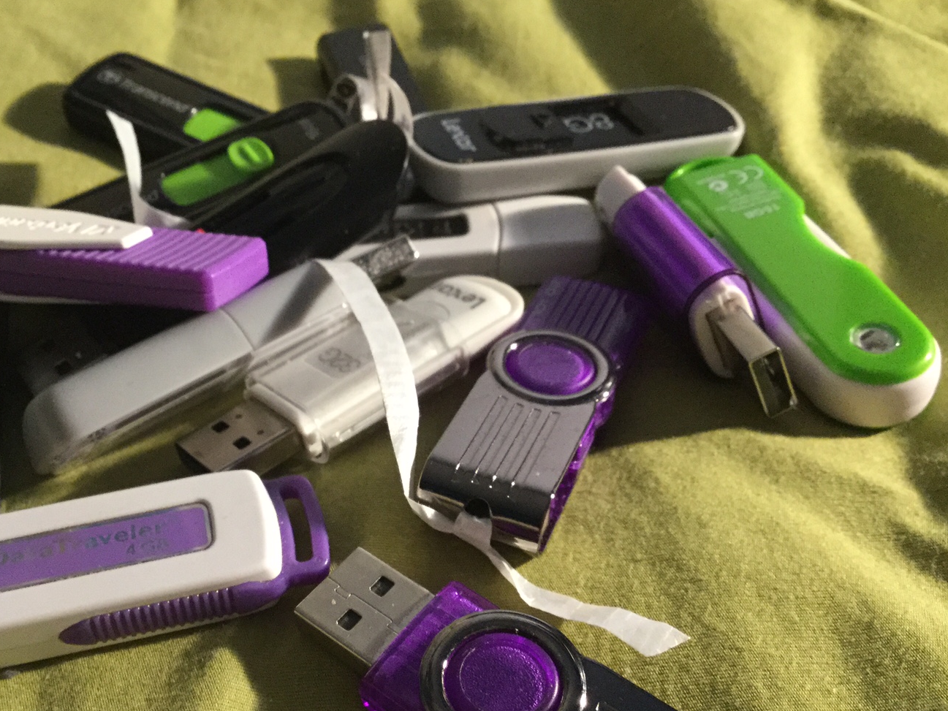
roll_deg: +1.2
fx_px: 1068
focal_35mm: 39
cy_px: 417
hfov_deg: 47.5
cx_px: 365
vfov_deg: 36.7
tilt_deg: -39.9
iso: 160
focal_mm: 3.3
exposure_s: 1/30
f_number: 2.4
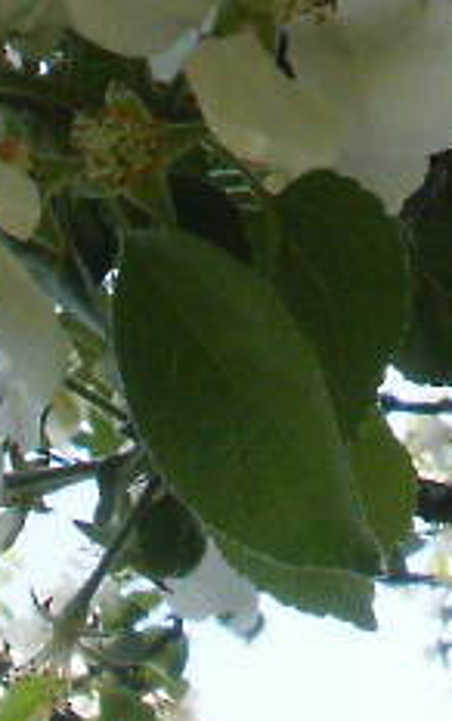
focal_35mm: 262
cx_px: 548
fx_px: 5154
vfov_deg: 7.7
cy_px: -594
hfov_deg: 5.0
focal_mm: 6.3
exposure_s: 1/100
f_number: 5.6
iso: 100
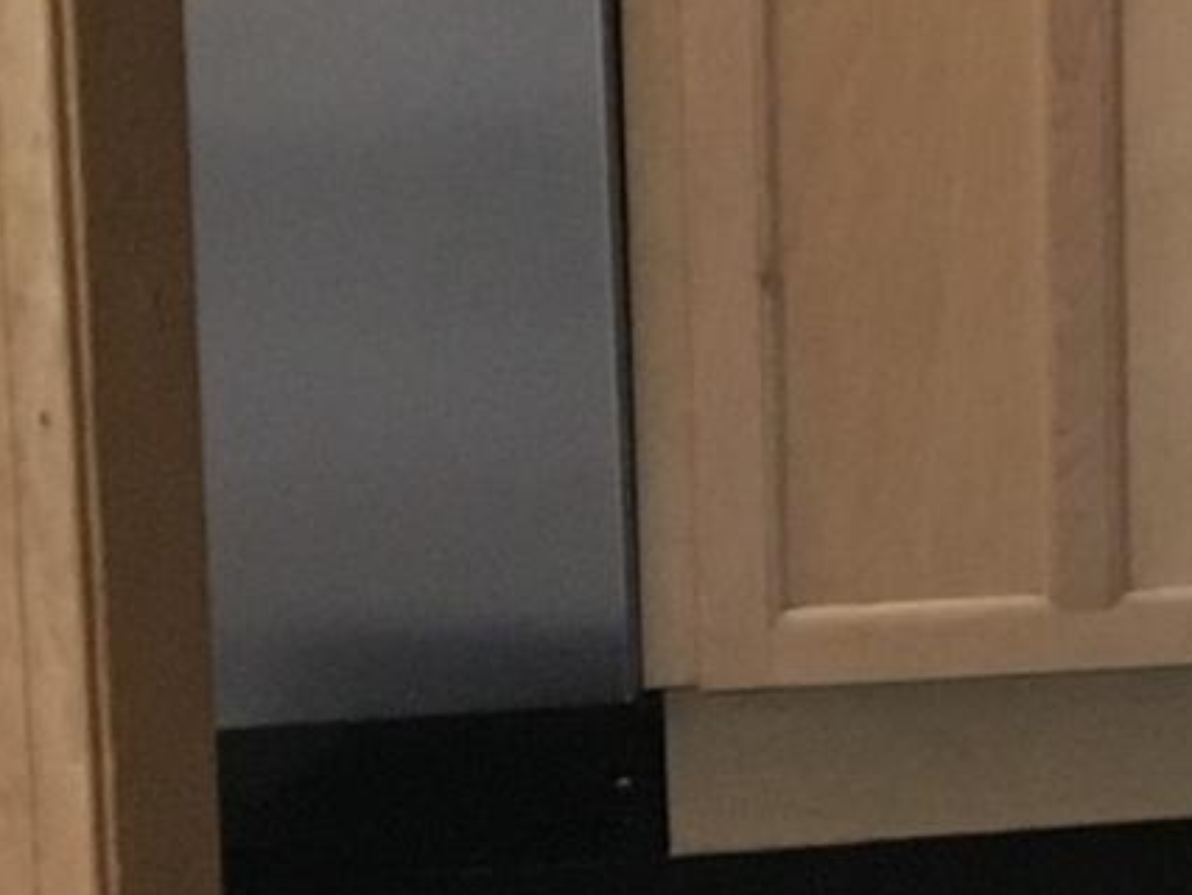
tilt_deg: -6.9
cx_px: 3324
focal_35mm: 204
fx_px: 7029
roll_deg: +0.8
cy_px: -912
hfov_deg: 8.4
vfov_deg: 7.0
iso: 125
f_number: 2.2
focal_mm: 4.15
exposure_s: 1/30
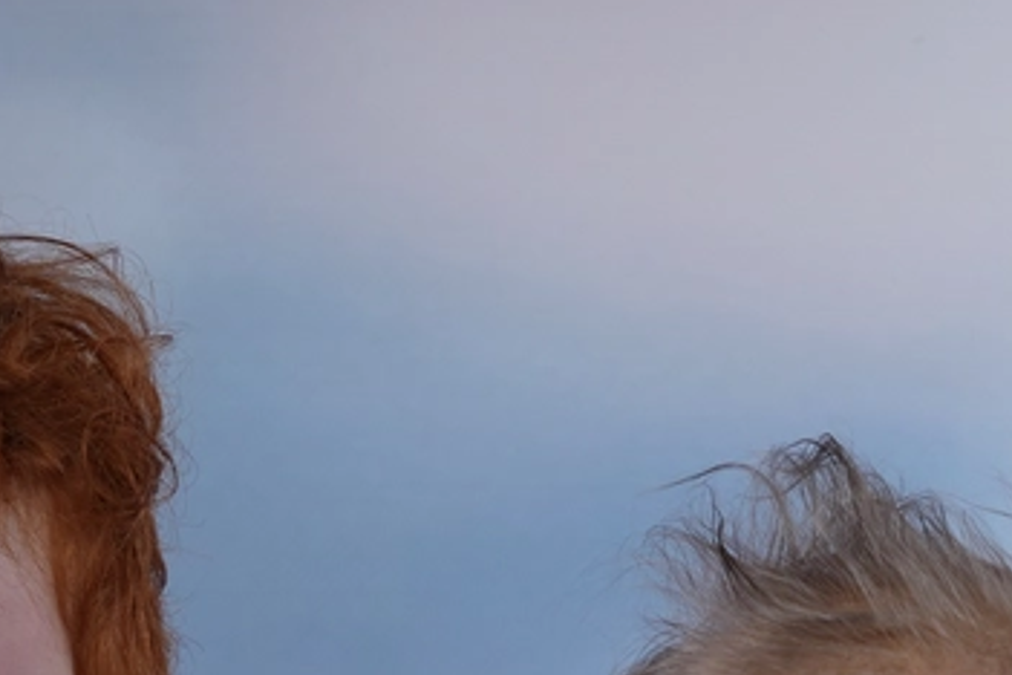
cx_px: 732
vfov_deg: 5.2
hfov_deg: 7.9
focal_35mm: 261
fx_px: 7336
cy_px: 1344
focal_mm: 61
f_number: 6.3
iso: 50
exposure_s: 1/100
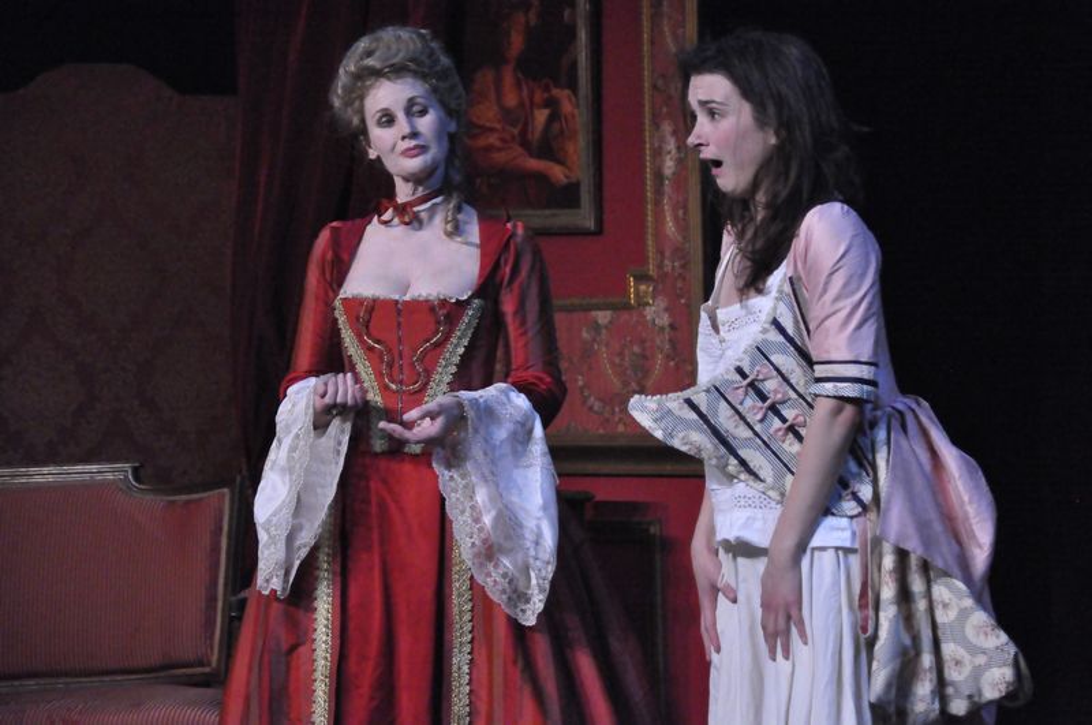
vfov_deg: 8.7
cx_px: 546
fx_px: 4771
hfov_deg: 13.1
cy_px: 362
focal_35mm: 158
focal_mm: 105
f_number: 5.6
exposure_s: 1/200
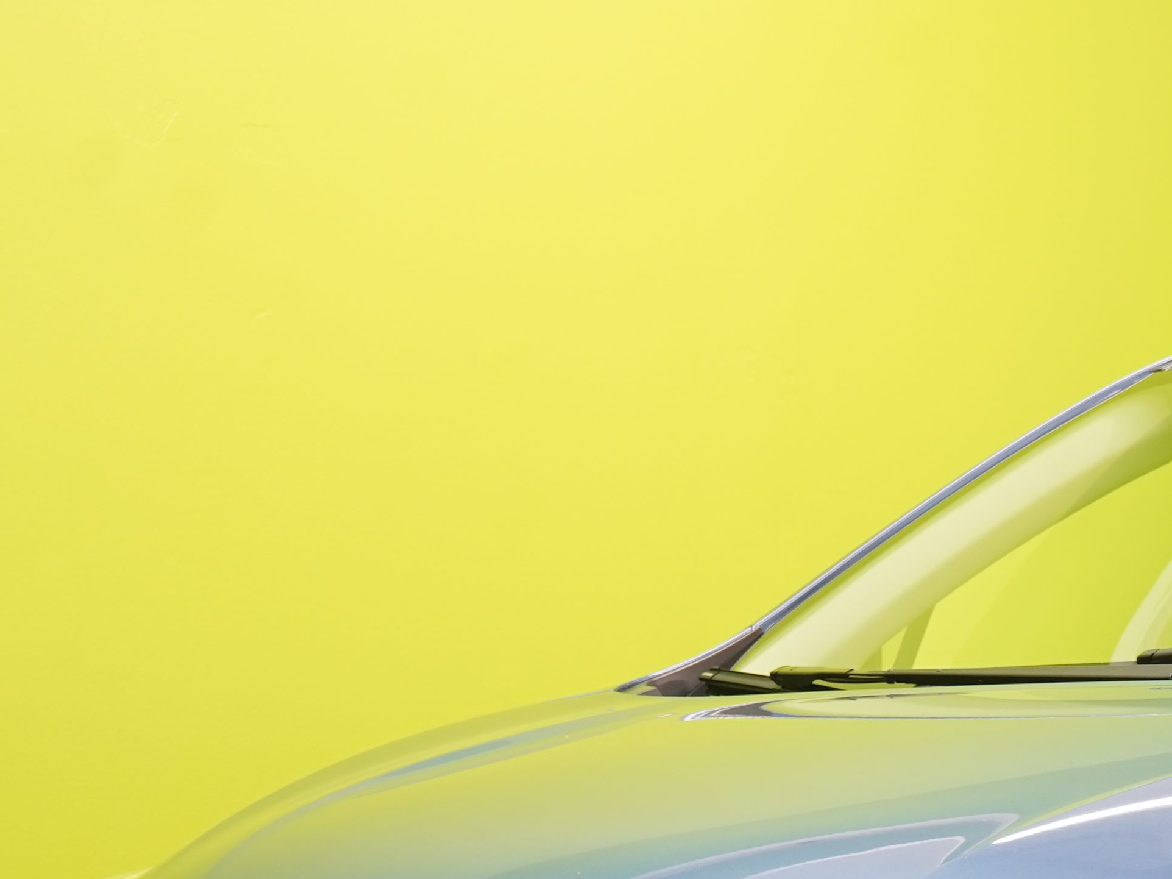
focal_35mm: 171
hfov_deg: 11.3
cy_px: 928
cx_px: 1437
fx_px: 5789
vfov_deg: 8.6
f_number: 5.6
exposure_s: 1/20
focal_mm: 57
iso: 400
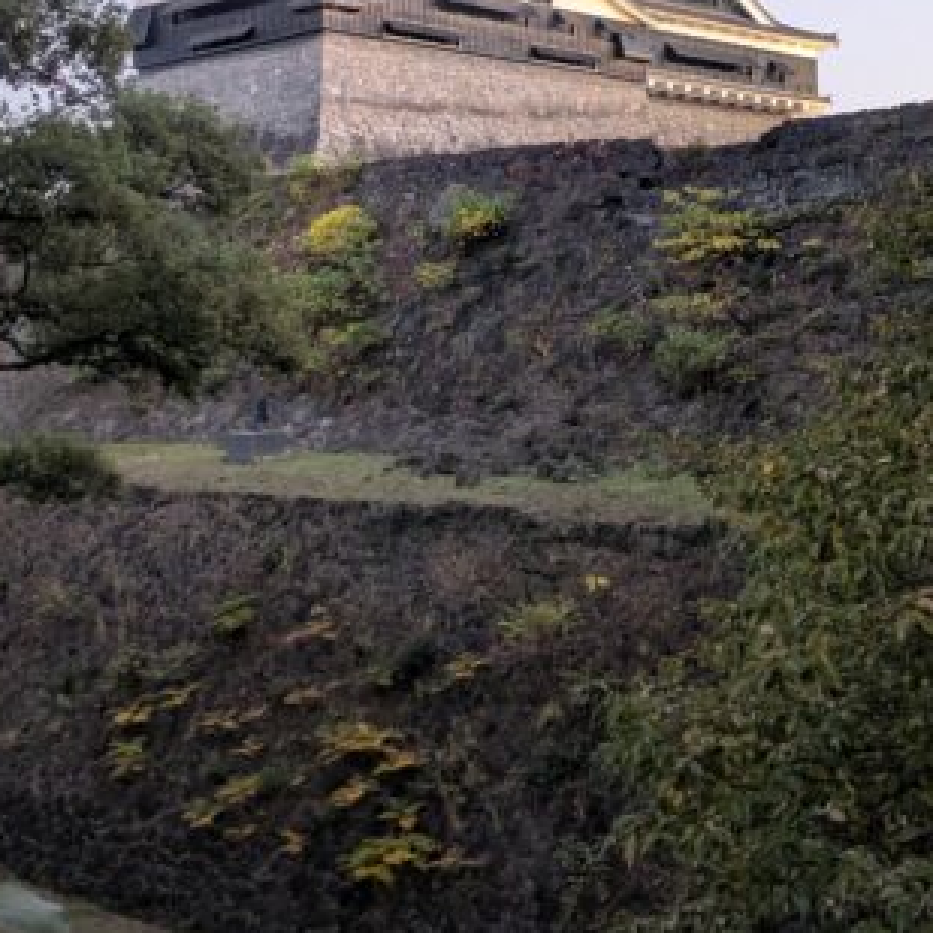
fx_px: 1677
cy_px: 189
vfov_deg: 30.4
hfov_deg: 31.1
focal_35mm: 55
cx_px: 504
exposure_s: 1/24
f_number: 1.89
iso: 436
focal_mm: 5.43
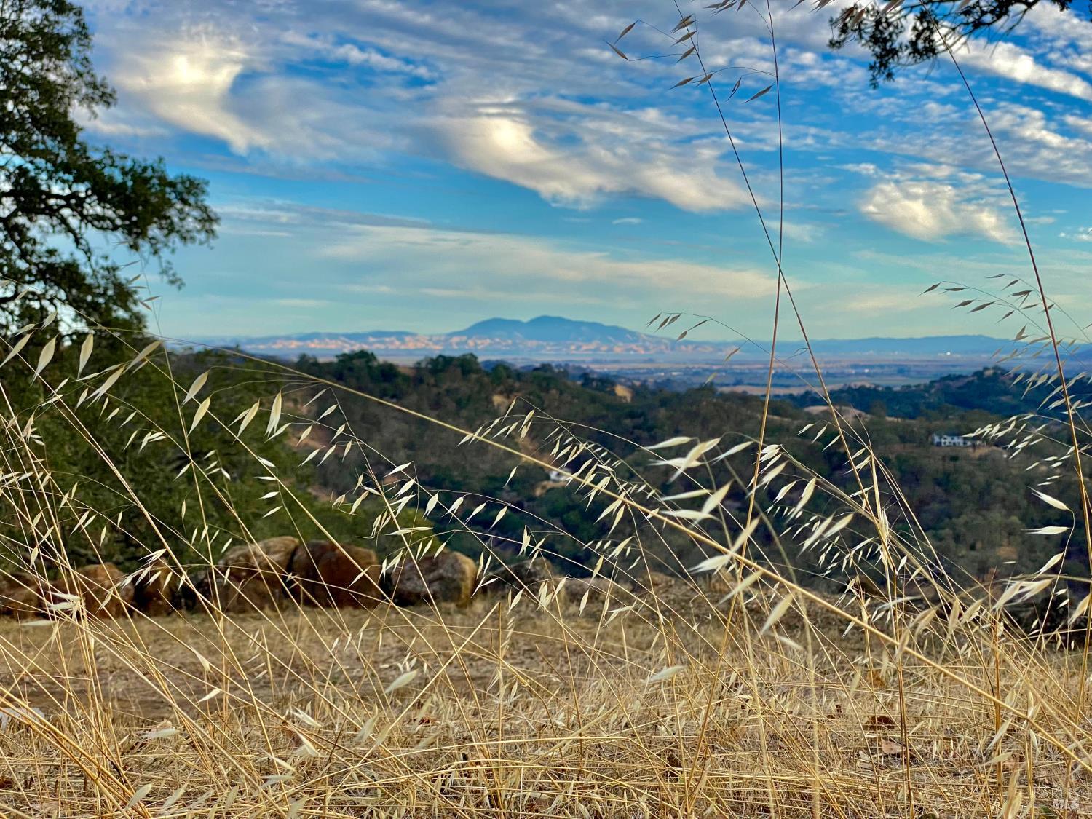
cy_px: 410
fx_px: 1640
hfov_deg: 36.8
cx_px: 546
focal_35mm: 52
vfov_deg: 28.0
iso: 20
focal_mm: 6
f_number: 2
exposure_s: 1/727
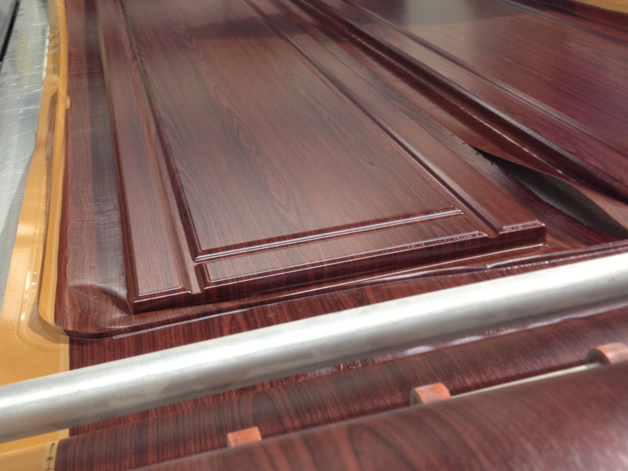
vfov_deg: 29.0
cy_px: 167
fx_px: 907
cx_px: 337
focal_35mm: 50
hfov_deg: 38.2
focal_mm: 4.28
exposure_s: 1/20
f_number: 2.4
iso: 50
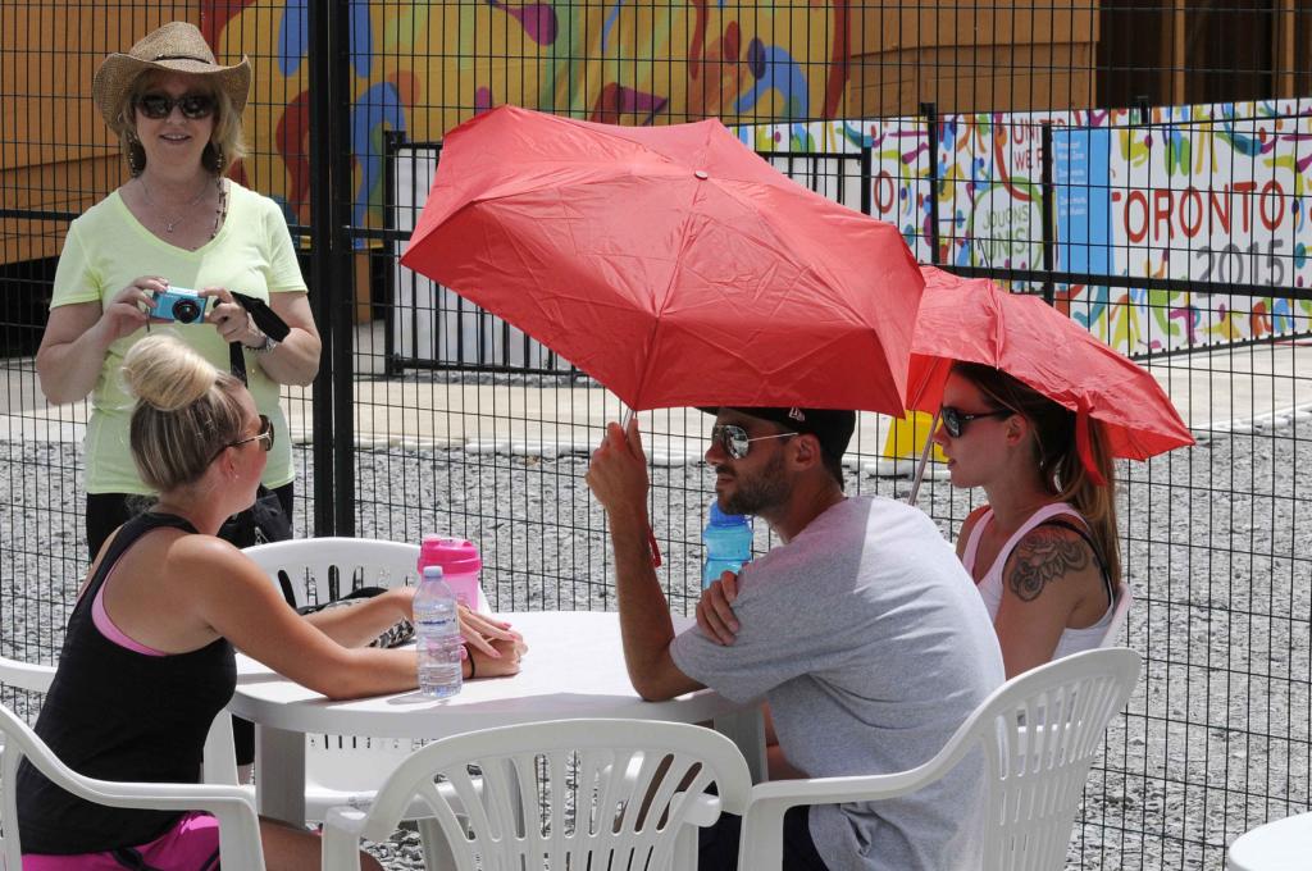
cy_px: 436
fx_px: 3822
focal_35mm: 105
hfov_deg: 19.5
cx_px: 656
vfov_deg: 13.0
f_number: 8
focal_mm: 70
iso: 400
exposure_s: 1/1600
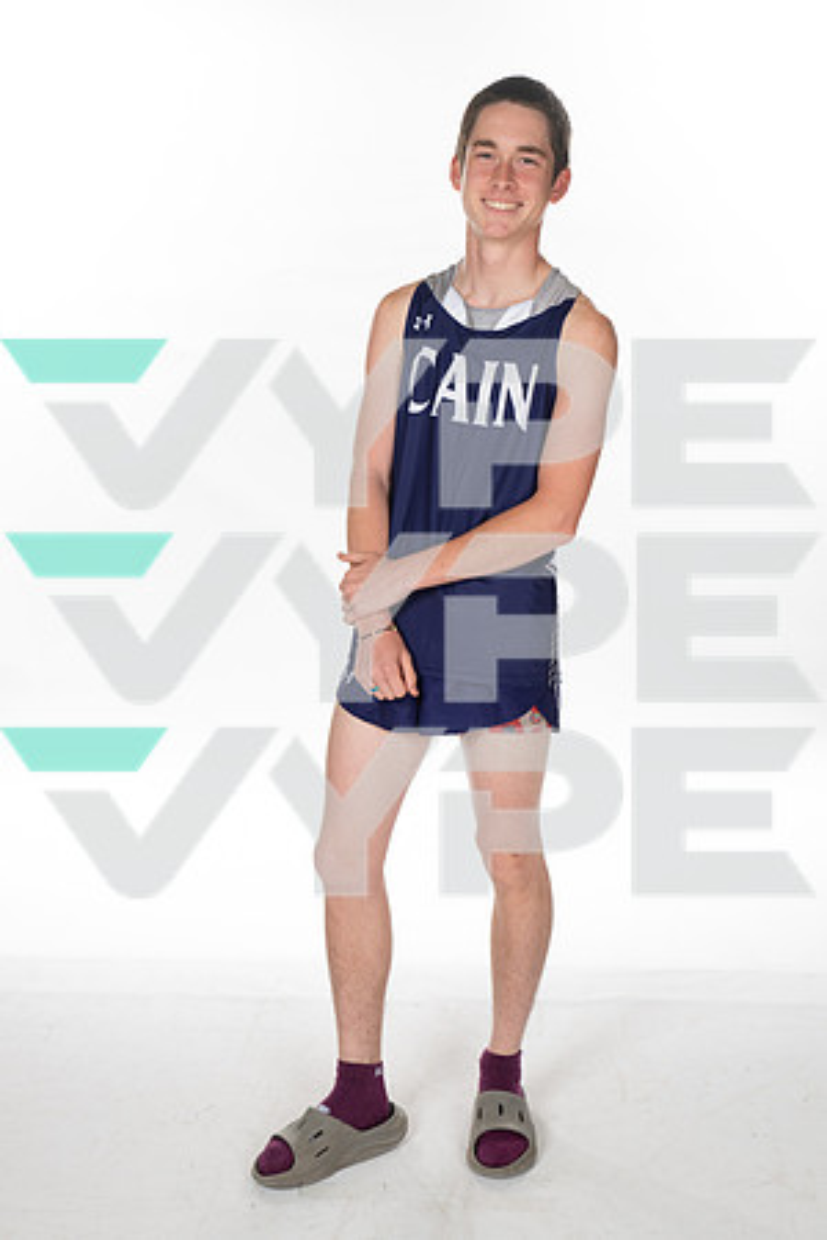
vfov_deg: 41.1
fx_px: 1654
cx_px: 414
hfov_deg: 28.1
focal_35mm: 48
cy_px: 620
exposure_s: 1/320
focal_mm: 48
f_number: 7.1
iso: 800
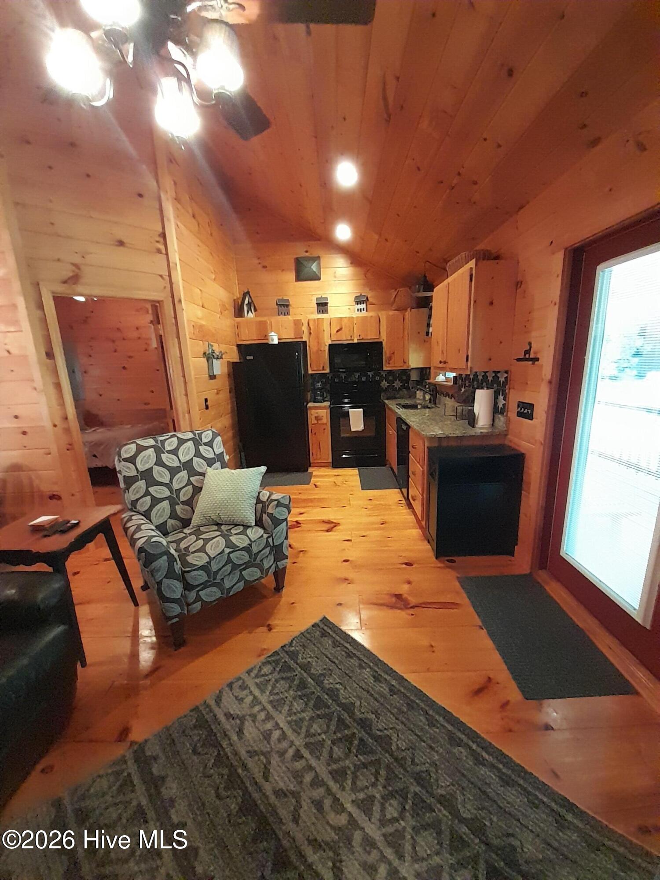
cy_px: 440
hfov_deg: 89.9
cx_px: 330
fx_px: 330
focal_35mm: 13
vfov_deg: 106.2
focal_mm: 1.13
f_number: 2.2
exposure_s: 1/20
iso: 500
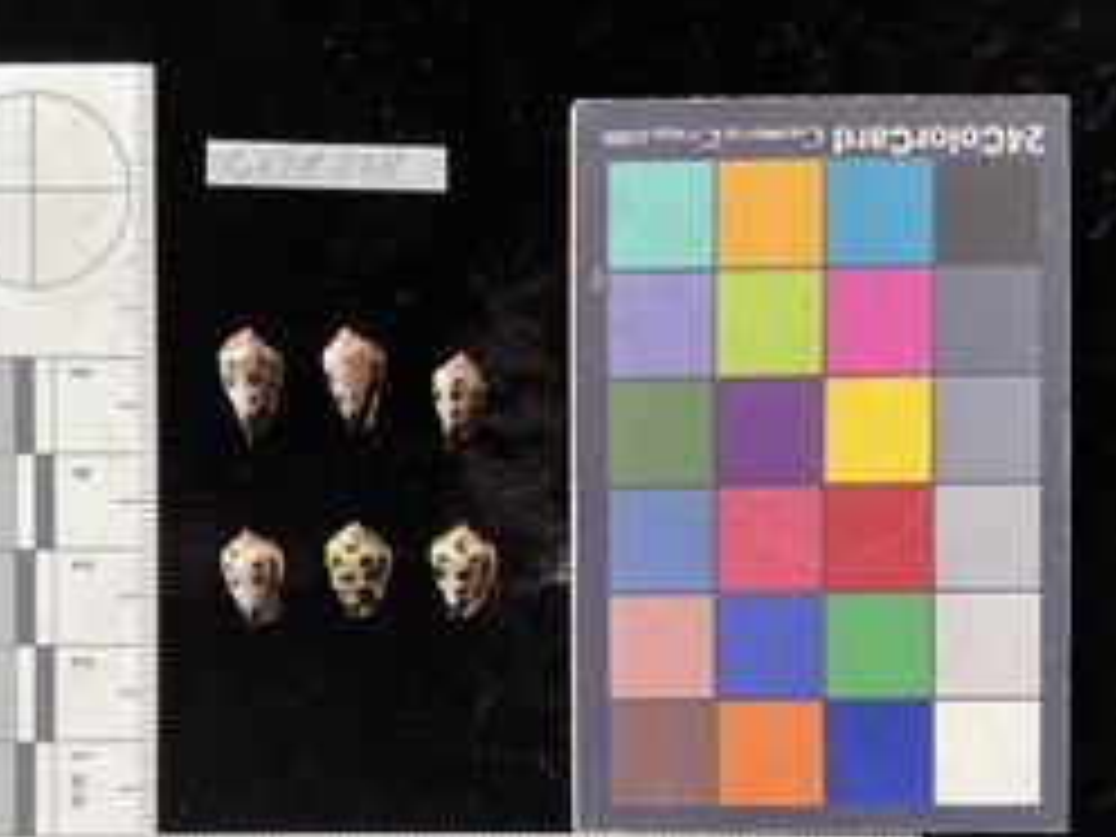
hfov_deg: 45.6
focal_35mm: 41
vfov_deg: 34.7
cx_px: 464
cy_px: 578
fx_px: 1322
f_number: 1.8
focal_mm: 3
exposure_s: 1/120
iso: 64
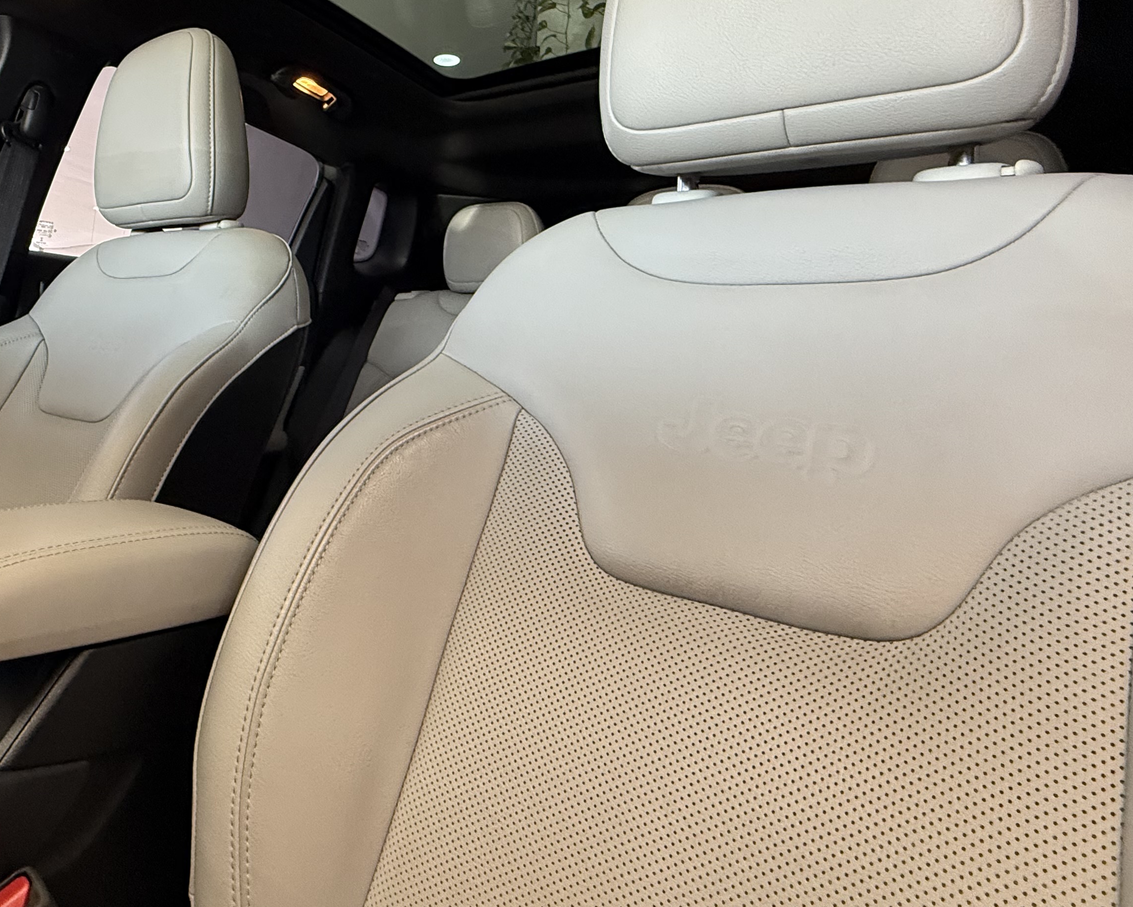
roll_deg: -7.6
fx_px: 805
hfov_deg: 64.0
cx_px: 223
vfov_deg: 57.3
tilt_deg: +6.2
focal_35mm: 24
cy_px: 293
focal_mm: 2.22
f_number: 2.2
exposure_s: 1/99
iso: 320
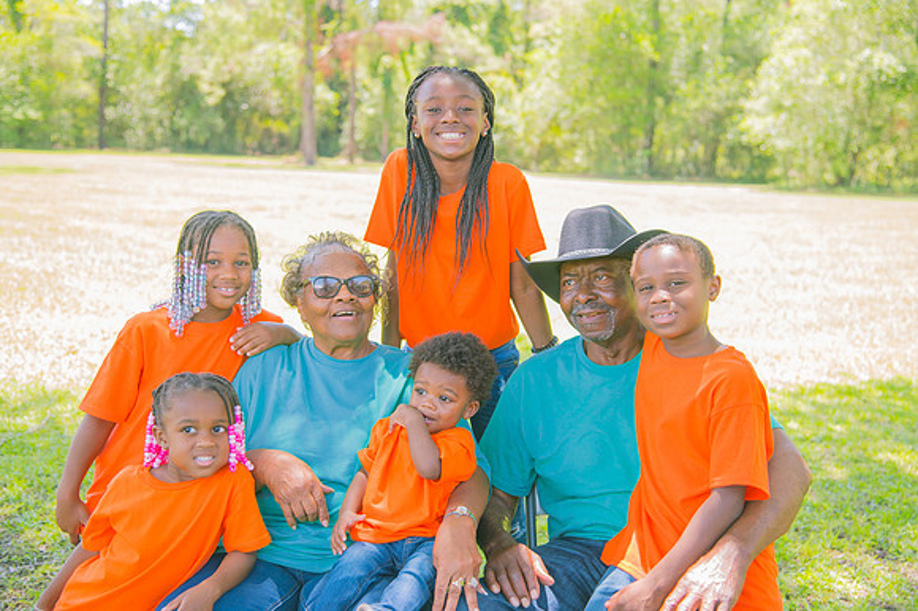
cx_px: 459
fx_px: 1274
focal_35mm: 50
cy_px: 306
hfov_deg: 39.6
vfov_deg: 27.0
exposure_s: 1/125
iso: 250
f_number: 4
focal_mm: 50
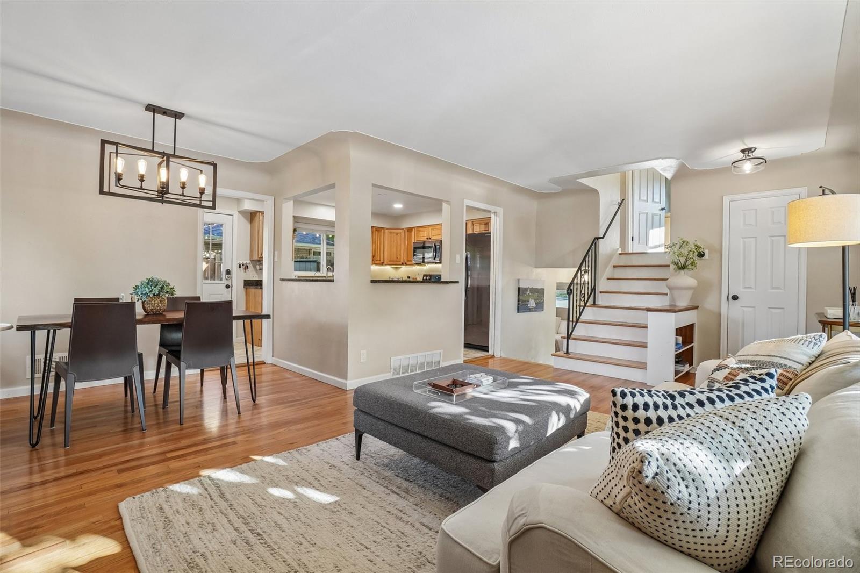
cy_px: 286
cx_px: 430
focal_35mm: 15
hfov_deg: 100.4
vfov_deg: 77.3
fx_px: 358
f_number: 8
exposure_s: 1/20
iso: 400
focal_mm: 10
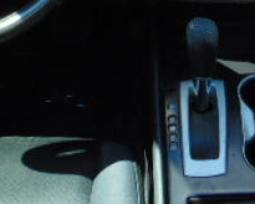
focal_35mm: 76
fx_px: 574
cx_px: 211
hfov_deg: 24.6
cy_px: -82
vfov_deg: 18.4
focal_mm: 4.5
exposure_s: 1/125
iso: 80
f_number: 3
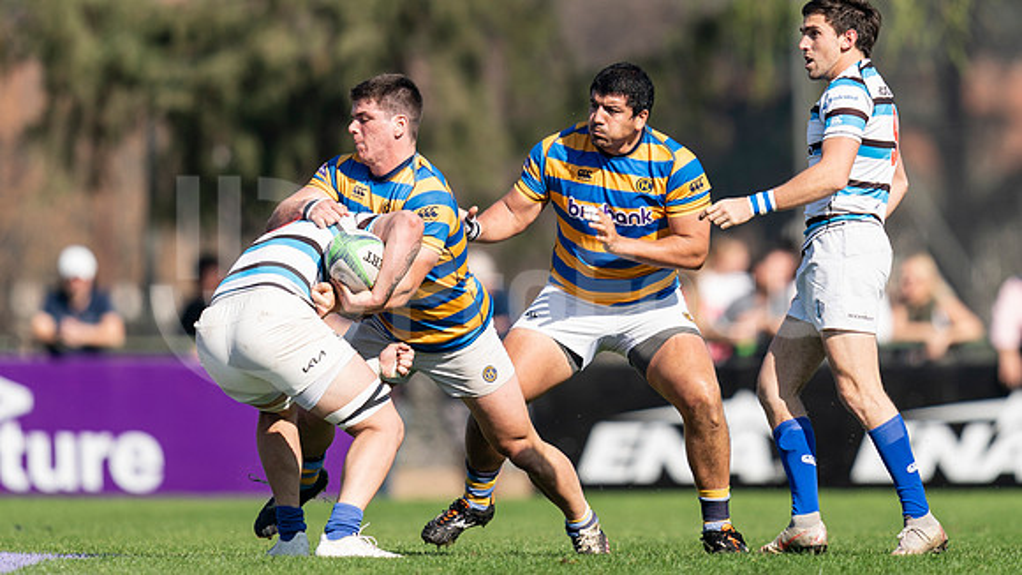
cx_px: 520
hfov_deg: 2.8
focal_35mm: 762
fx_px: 20642
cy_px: 160
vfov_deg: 1.6
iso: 100
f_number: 2.8
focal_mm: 400
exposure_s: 1/1250
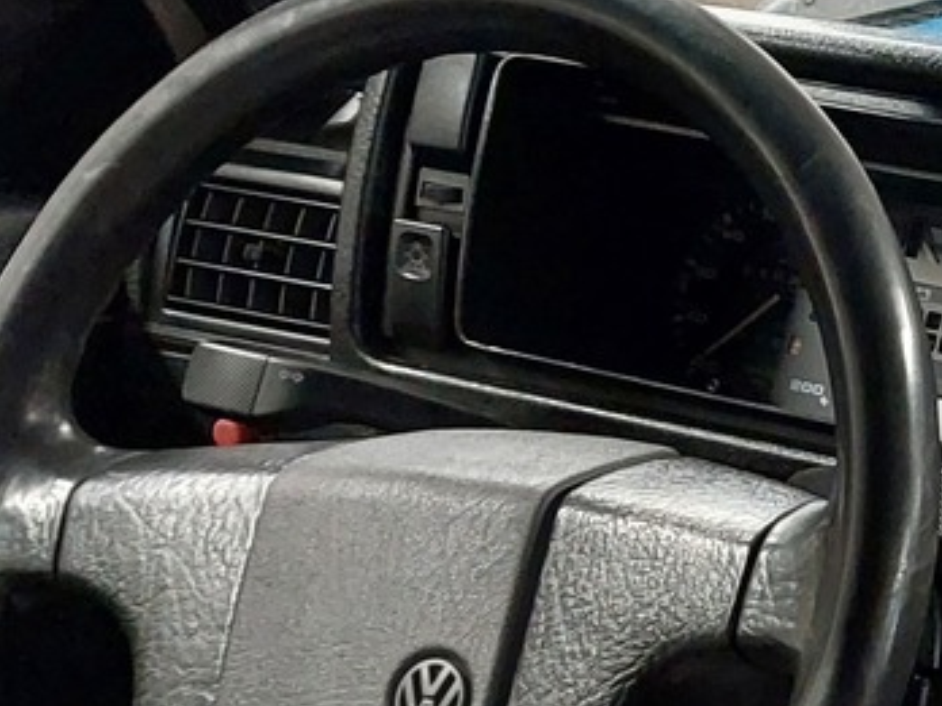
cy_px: 563
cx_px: 1297
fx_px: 3129
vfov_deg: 12.8
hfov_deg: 16.0
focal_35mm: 115
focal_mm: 5.23
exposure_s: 1/50
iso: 640
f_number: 1.8
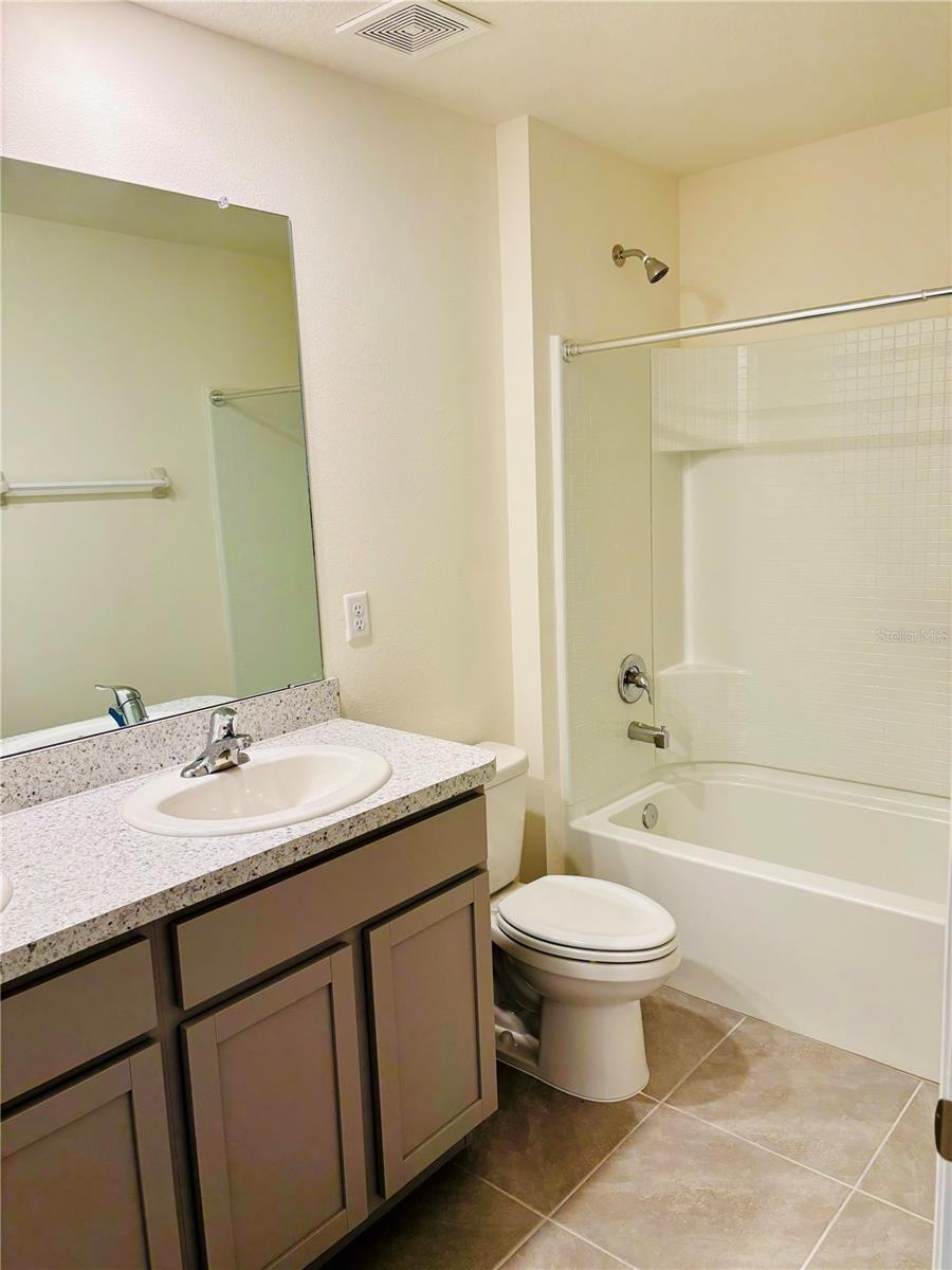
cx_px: 476
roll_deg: +1.7
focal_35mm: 26
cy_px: 635
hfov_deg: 53.1
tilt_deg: -10.8
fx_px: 953
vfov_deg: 67.3
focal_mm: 5.96
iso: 125
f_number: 1.6
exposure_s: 1/120
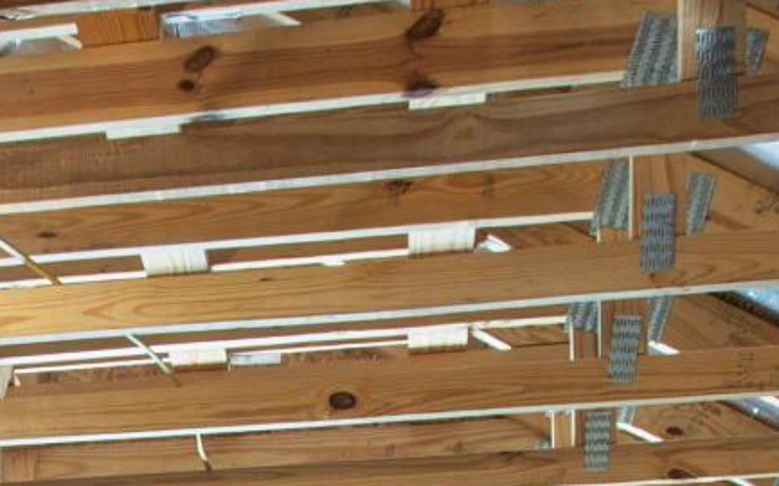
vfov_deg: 10.7
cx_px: -173
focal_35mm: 106
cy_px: 1130
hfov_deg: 18.5
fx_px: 2249
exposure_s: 4
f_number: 8
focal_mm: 10
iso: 100
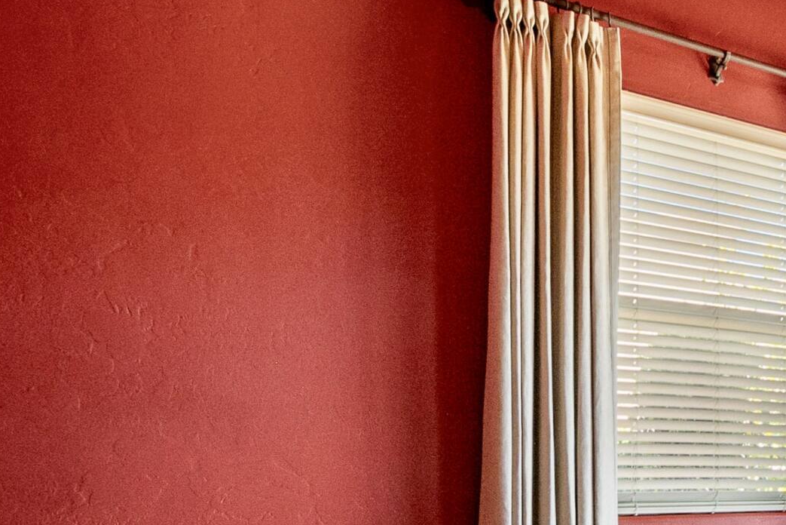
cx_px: 1121
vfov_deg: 27.6
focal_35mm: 46
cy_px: 520
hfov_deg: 29.7
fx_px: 1005
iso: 320
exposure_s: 1/15
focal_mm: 11
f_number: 10
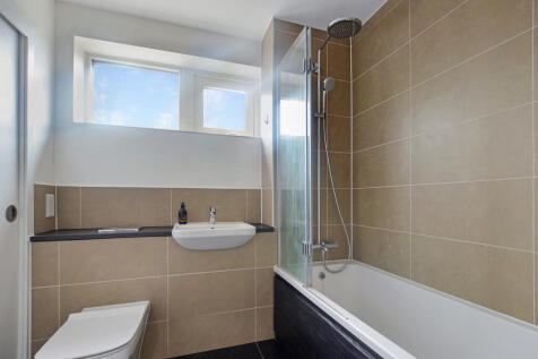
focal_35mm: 15
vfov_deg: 77.3
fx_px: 224
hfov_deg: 100.4
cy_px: 180
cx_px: 269
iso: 400
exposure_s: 1/13
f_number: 4
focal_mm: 10
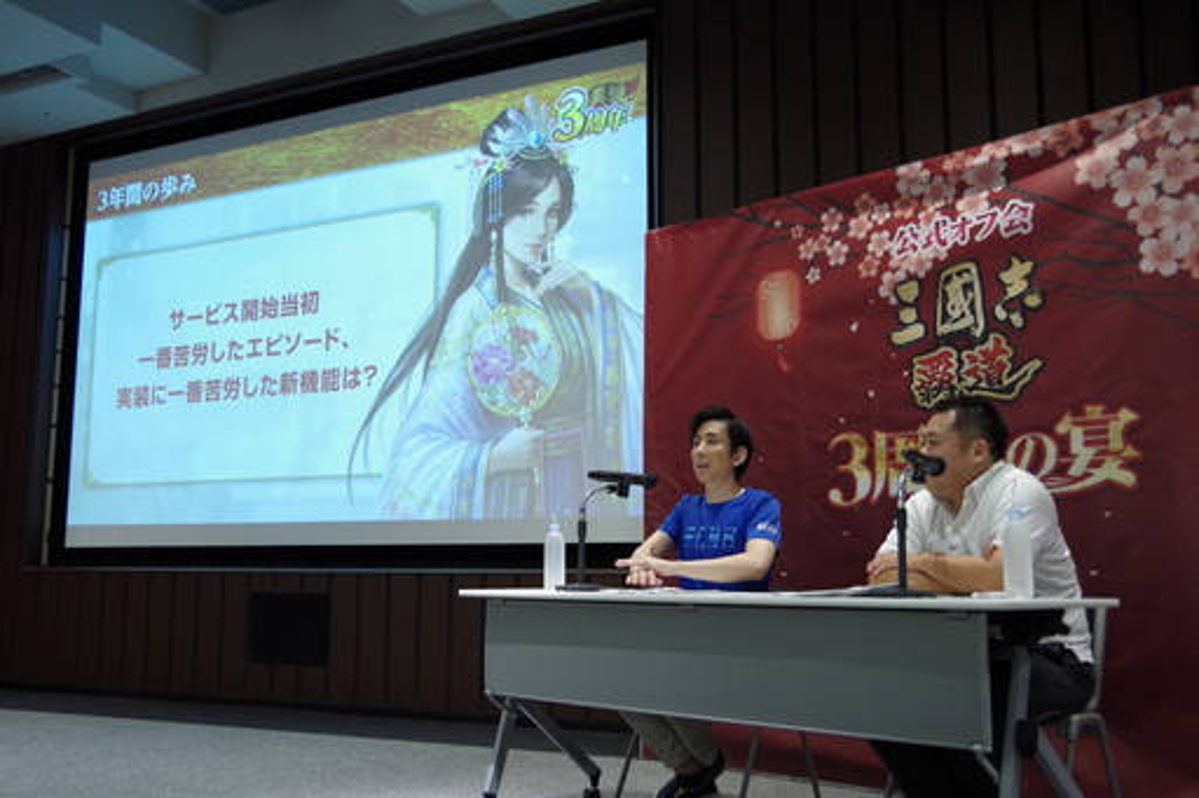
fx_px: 1199
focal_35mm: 36
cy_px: 399
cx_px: 600
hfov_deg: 53.1
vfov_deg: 36.8
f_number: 4
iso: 800
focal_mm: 24
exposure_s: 1/50
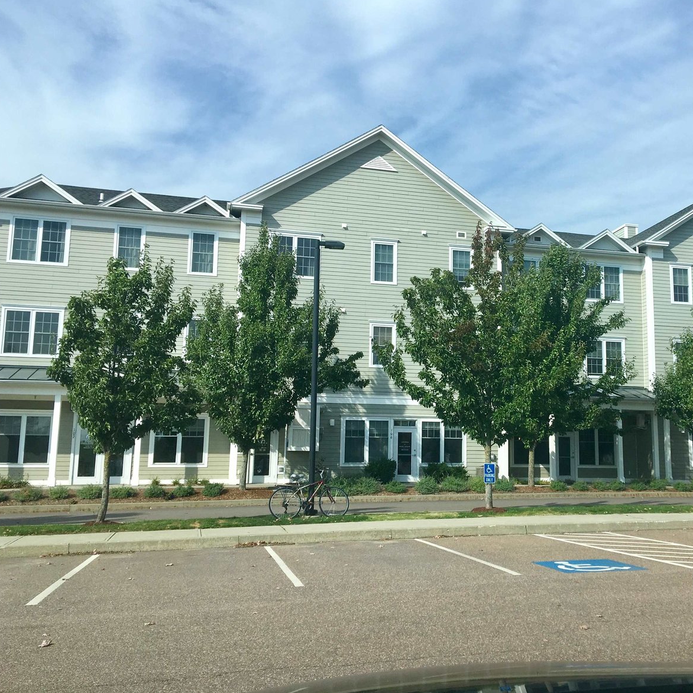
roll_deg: -0.5
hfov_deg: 46.7
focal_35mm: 35
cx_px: 446
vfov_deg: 47.2
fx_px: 793
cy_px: 342
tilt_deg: +8.9
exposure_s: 1/1241
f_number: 2.2
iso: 25
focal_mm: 4.15
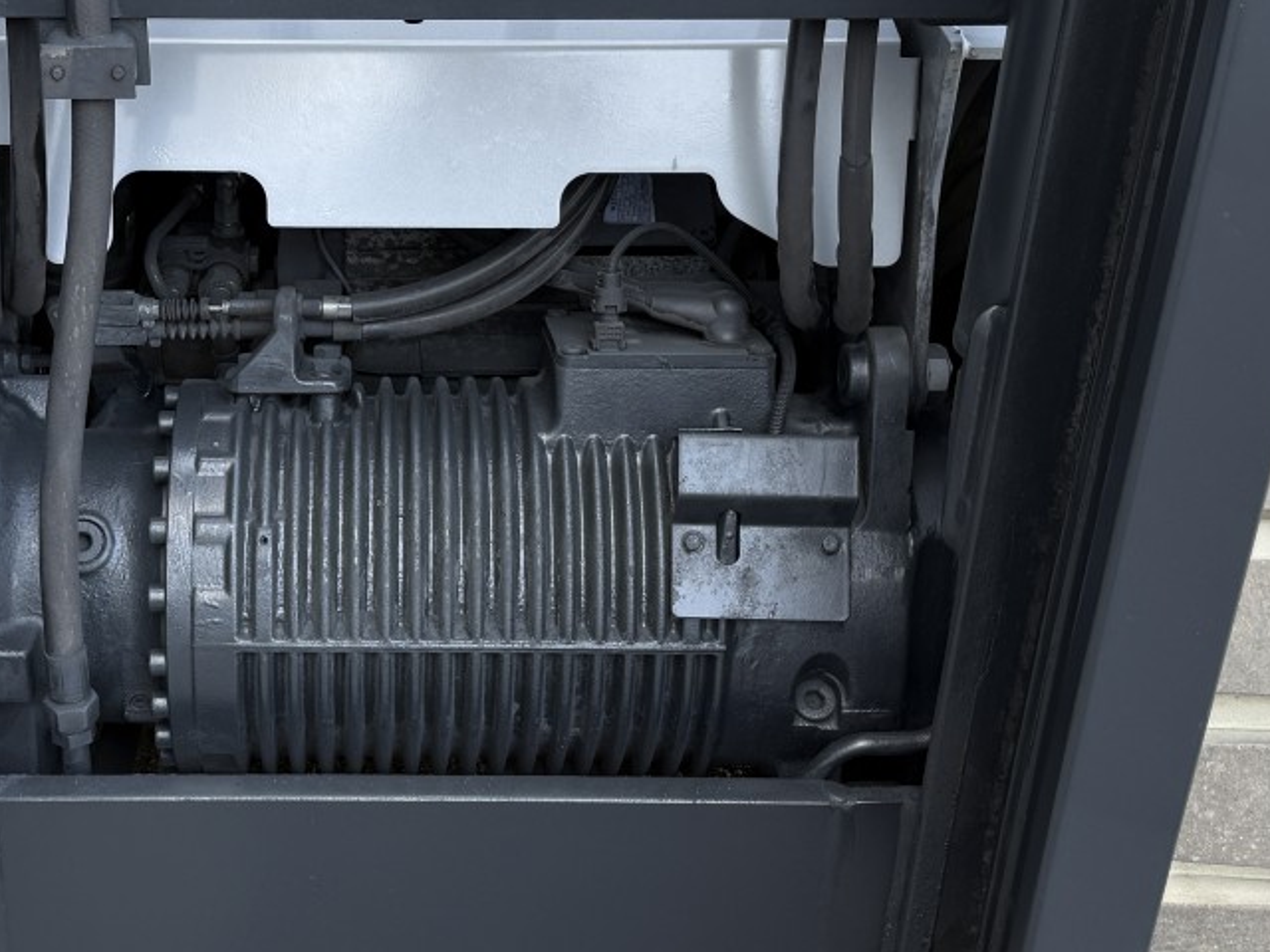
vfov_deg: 27.0
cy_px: 484
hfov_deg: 35.0
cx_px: 373
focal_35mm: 54
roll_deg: +1.9
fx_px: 1981
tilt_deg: -32.9
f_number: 1.78
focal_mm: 6.76
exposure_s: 1/210
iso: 80
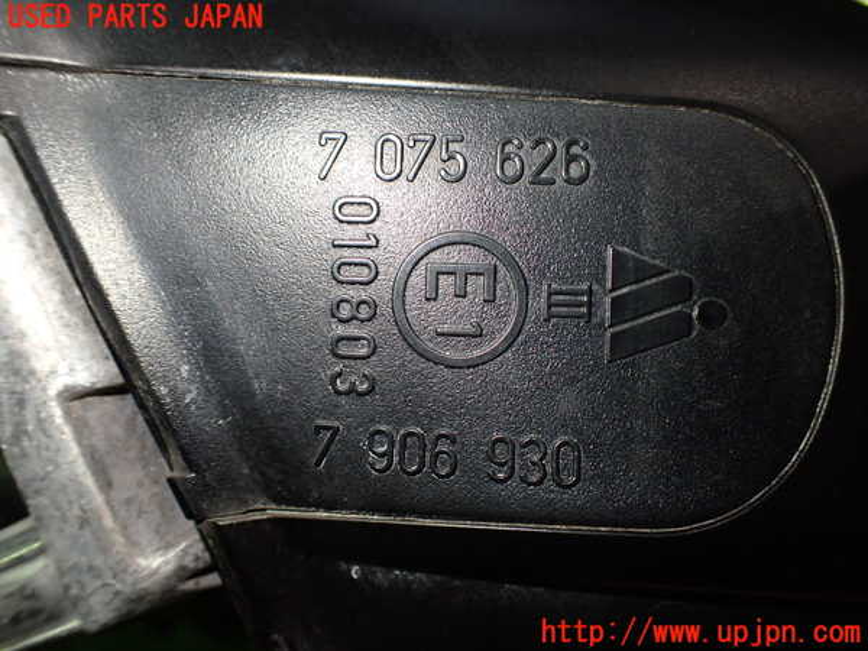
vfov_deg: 46.8
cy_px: 326
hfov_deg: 60.0
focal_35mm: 30
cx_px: 434
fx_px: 752
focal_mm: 5.4
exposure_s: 1/125
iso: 400
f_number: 2.3
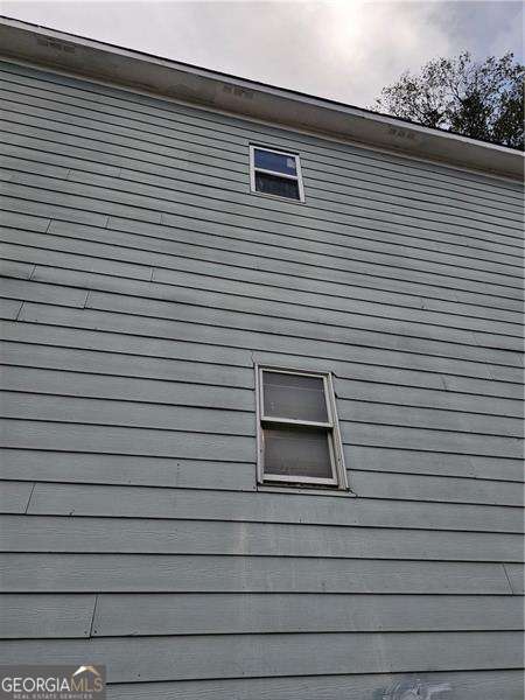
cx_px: 262
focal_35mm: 23
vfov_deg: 73.9
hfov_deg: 58.9
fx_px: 465
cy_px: 350
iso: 10
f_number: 1.7
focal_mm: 6.3
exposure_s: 1/206
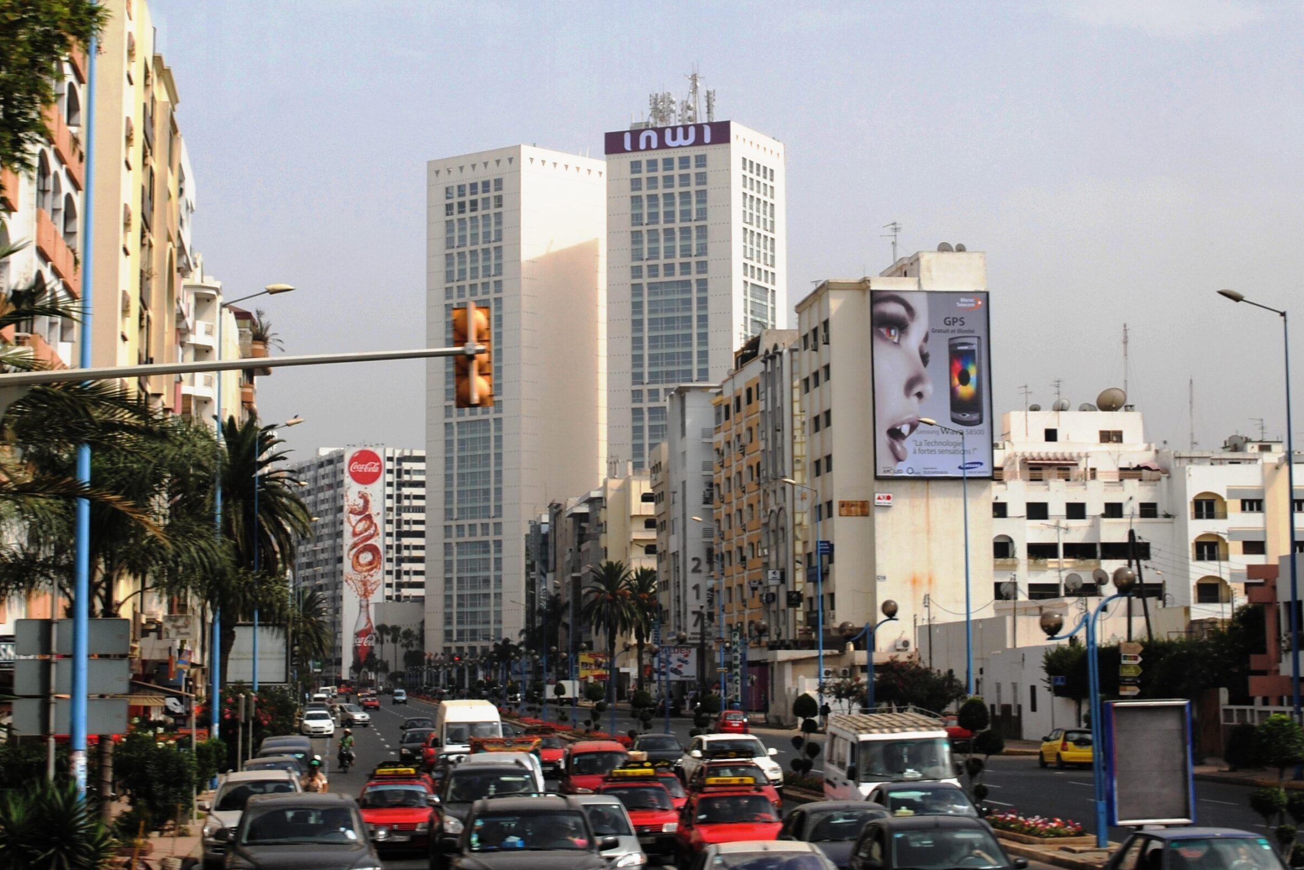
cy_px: 422
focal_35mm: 57
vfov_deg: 24.0
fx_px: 2048
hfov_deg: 35.3
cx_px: 698
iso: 100
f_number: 7.1
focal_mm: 35
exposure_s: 1/200
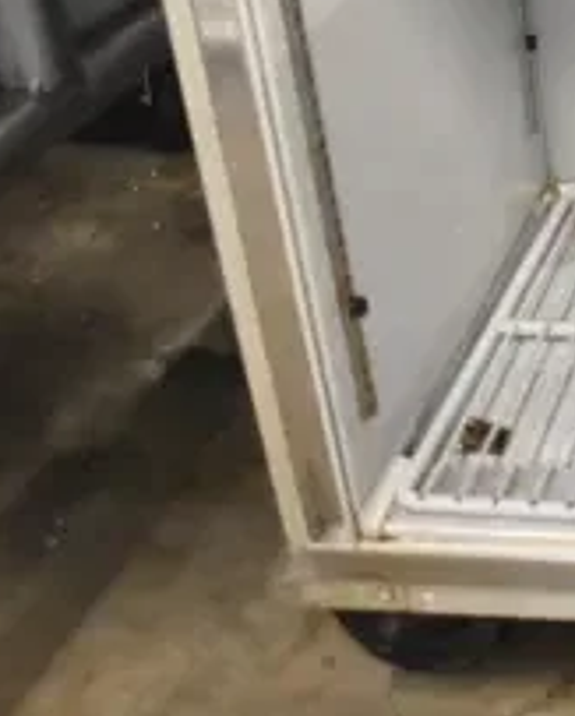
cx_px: 1044
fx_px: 1613
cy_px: 34
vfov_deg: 24.1
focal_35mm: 76
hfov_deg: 16.7
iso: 6400
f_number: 3.5
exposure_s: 1/40
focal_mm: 18
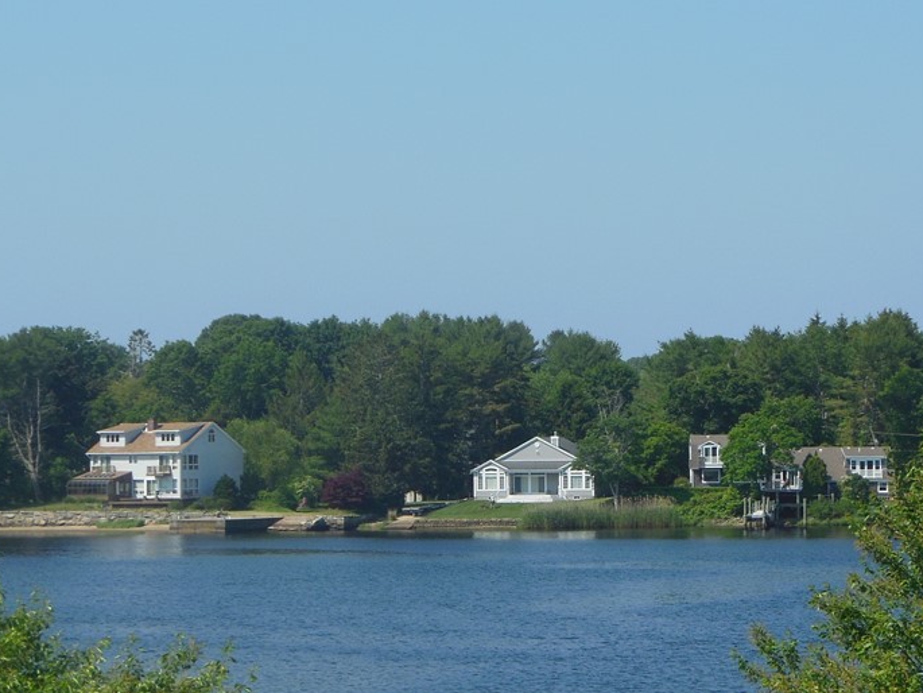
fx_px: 3467
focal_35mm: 130
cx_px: 523
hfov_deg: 15.2
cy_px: 345
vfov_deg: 11.4
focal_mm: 15.5
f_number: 4.6
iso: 125
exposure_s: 1/1000
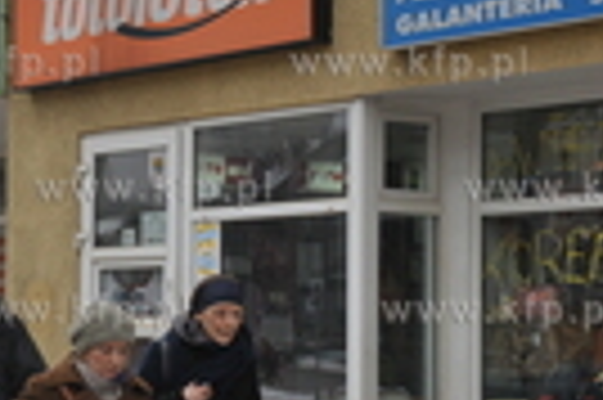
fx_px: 2192
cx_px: -117
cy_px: 247
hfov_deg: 15.1
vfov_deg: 10.4
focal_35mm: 131
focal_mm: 44
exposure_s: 1/320
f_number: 6.3
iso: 640
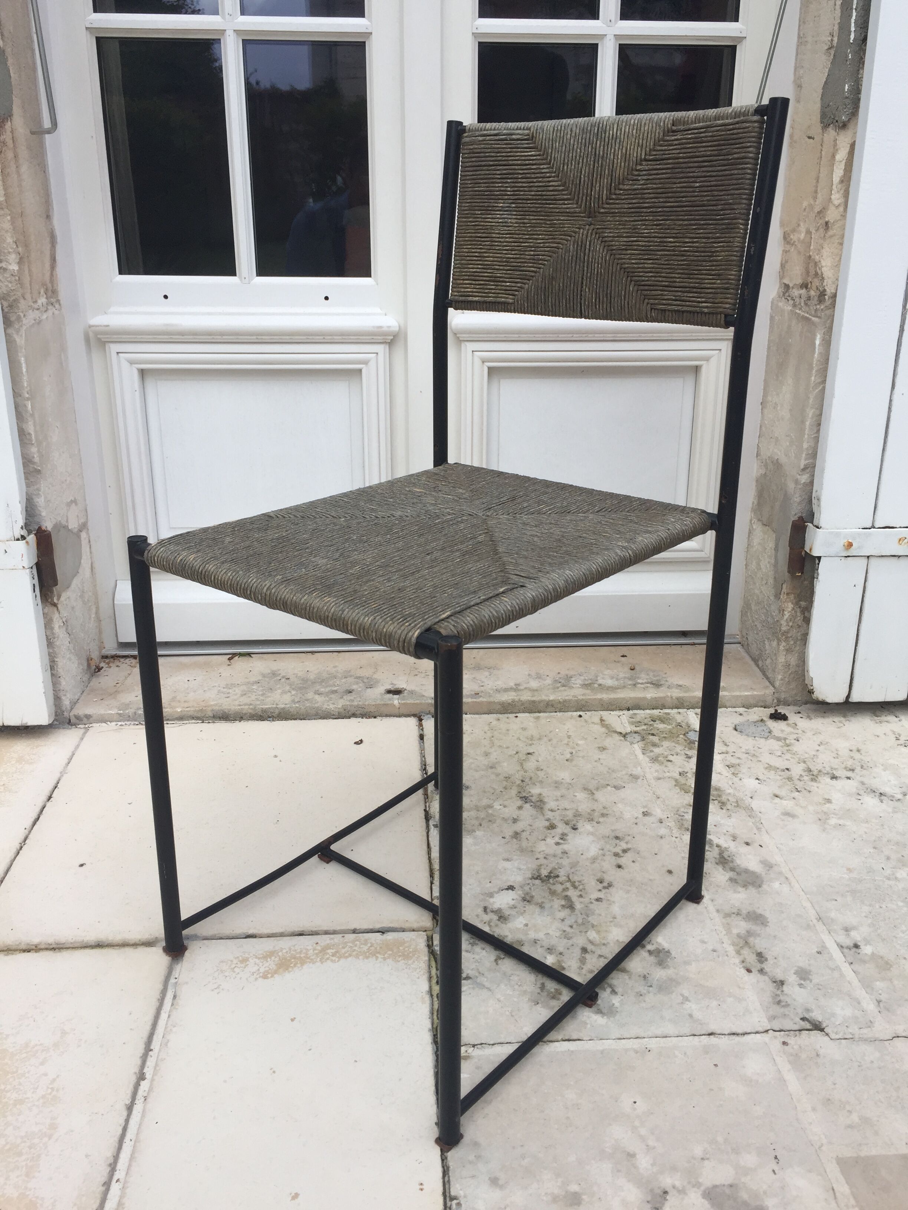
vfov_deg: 61.7
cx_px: 454
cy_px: 605
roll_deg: -0.5
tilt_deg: -17.0
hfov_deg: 48.2
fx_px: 1014
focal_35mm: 29
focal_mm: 4.15
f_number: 2.2
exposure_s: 1/412
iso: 32
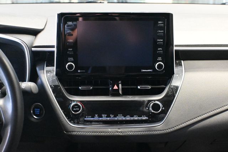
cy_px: 76
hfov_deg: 40.0
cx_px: 114
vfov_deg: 27.2
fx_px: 313
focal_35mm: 50
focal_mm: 33
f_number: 5
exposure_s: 1/25
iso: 12800
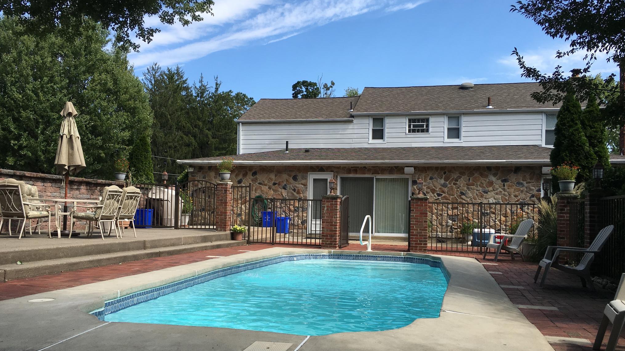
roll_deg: -1.1
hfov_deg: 61.0
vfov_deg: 36.6
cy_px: 200
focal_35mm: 32
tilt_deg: +3.4
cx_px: 316
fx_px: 530
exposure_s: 1/1040
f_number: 2.2
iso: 25
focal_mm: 4.15
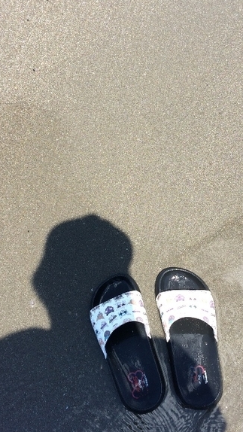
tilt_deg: -66.3
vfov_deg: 46.4
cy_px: 205
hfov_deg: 27.1
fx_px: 504
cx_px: 143
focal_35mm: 44
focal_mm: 4.15
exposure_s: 1/789
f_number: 2.2
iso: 32
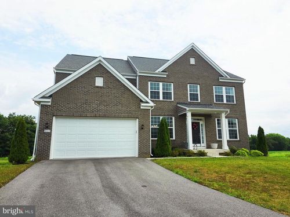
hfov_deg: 73.9
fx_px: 193
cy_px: 108
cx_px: 145
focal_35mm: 23
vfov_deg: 58.9
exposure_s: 1/7944
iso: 80
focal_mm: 6.3
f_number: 1.7
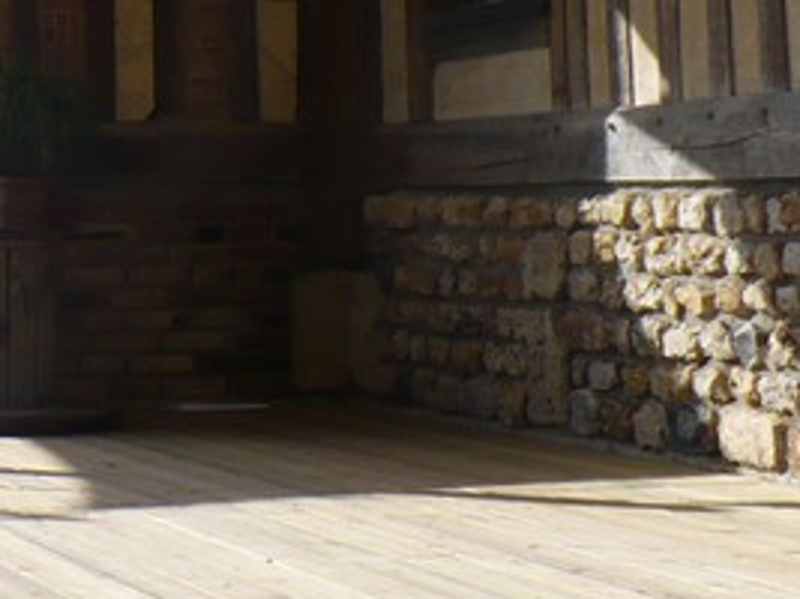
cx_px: -288
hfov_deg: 16.6
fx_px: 2564
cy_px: -108
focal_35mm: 111
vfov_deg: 13.0
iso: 100
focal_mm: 6.1
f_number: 8
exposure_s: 1/160
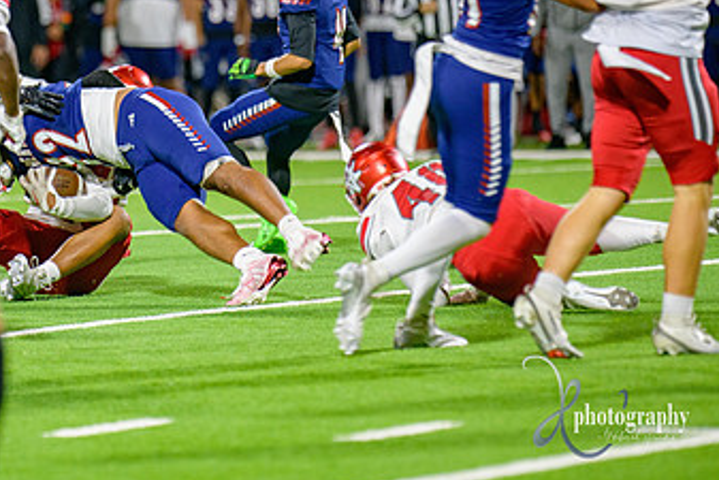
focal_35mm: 413
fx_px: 8252
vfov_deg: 3.3
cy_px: 99
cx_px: 132
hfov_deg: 5.0
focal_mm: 240
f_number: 2.8
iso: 2000
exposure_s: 1/250
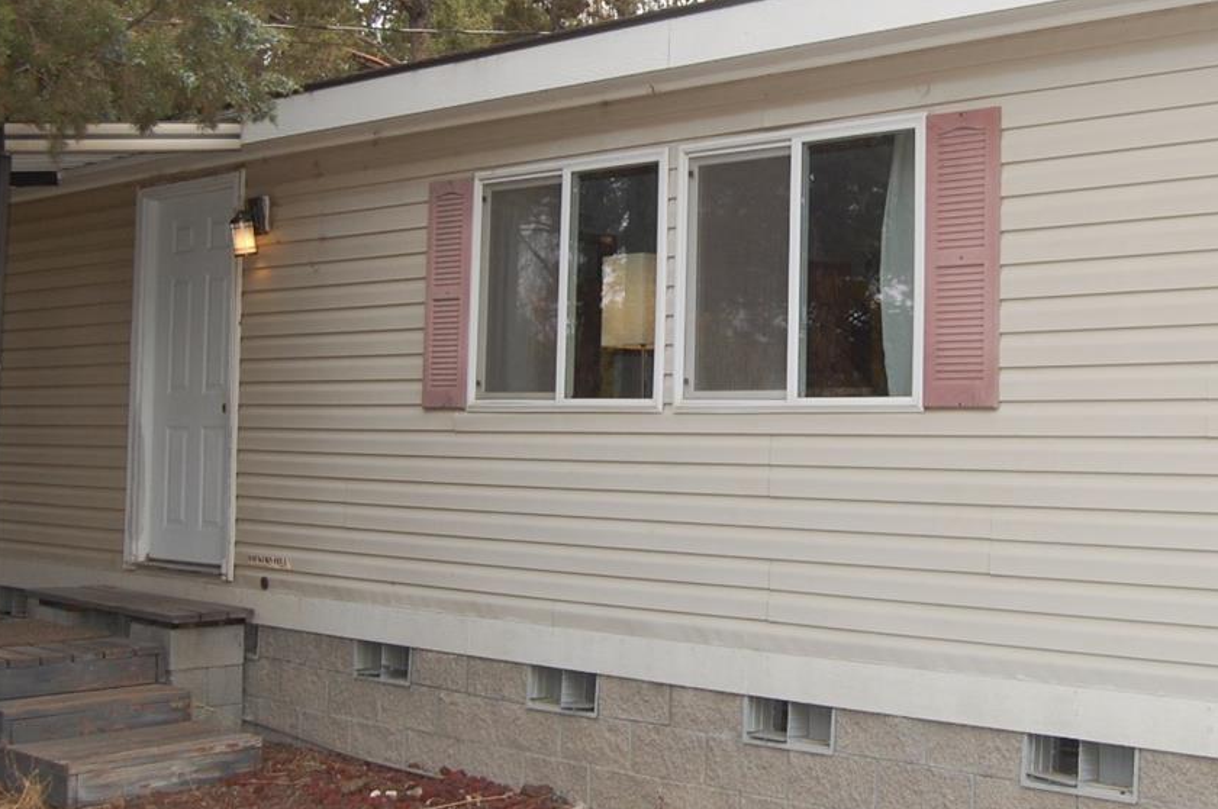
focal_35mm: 51
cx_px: 755
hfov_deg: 38.8
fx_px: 1720
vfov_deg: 26.4
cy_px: 325
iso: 320
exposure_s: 1/500
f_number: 5.6
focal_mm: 19
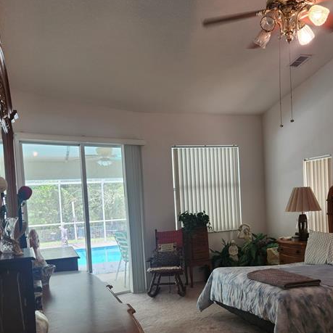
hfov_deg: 48.4
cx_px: 173
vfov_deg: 47.8
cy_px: 215
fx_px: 370
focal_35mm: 34
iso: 64
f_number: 1.8
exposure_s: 1/120
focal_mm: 5.4
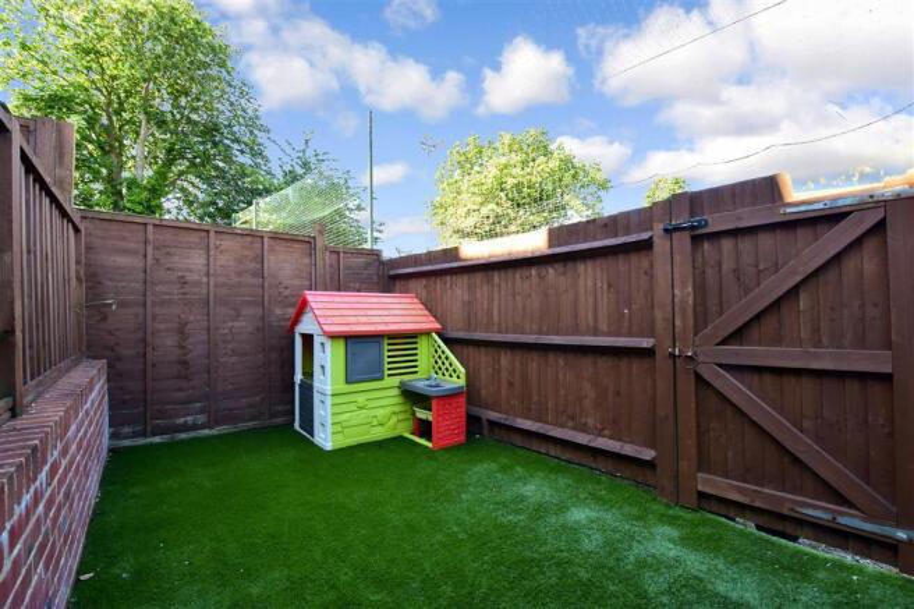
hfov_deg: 100.4
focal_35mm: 15
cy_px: 304
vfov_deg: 77.3
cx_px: 457
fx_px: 381
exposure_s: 1/40
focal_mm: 10
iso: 400
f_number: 13
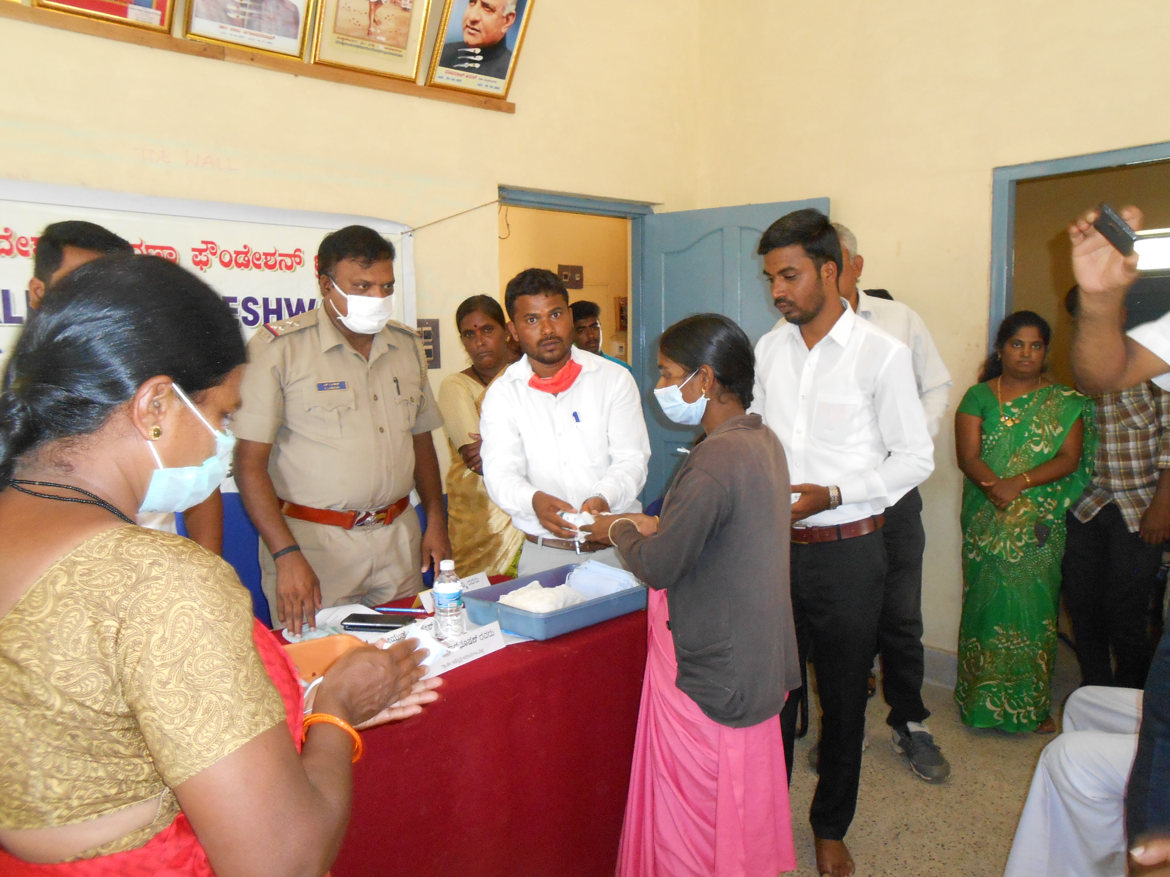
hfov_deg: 67.3
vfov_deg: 53.1
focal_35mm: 26
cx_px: 585
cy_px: 438
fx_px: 879
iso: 400
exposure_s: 1/30
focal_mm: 4.6
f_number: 3.5
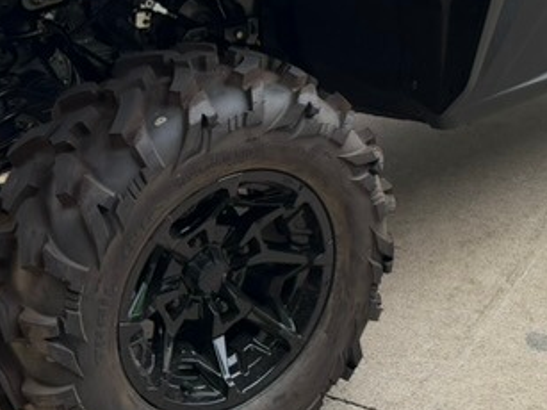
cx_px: 383
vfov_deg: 17.6
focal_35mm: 80
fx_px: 1264
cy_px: -80
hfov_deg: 24.3
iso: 100
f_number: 1.78
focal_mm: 6.76
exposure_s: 1/484
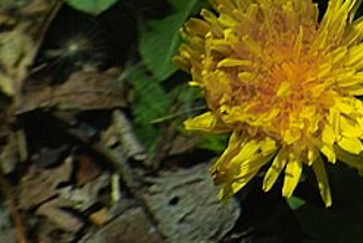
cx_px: 975
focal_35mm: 799
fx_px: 8061
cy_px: -352
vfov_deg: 1.7
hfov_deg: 2.6
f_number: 9
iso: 100
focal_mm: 86
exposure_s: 1/400
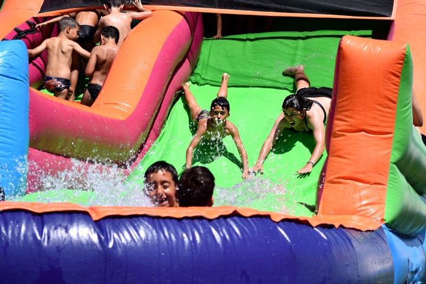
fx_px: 1278
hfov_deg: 18.9
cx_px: 213
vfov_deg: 12.7
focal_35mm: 108
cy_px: 142
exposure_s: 1/1000
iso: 200
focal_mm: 72
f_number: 8
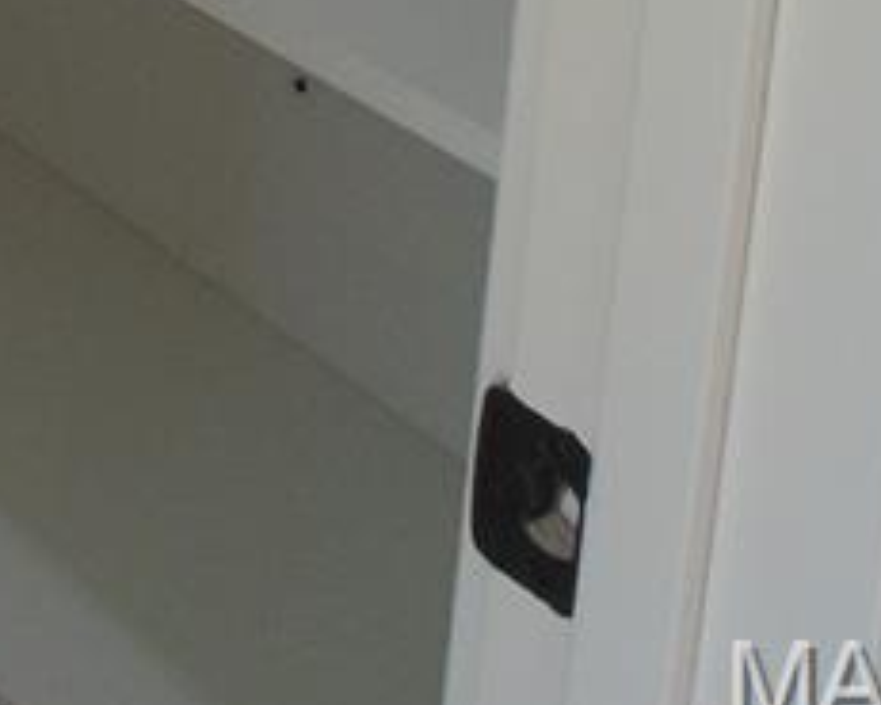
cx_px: -843
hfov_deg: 16.0
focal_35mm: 95
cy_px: -701
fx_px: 2478
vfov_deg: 13.8
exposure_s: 1/60
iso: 80
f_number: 3.1
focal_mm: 4
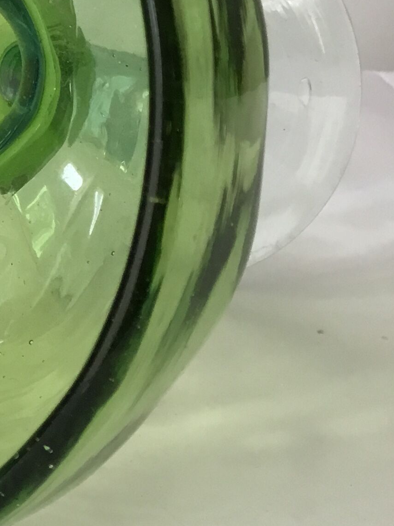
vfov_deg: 21.8
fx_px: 1350
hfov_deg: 15.6
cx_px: -159
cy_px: 129
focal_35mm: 89
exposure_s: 1/33
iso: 32
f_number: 2.4
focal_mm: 3.3
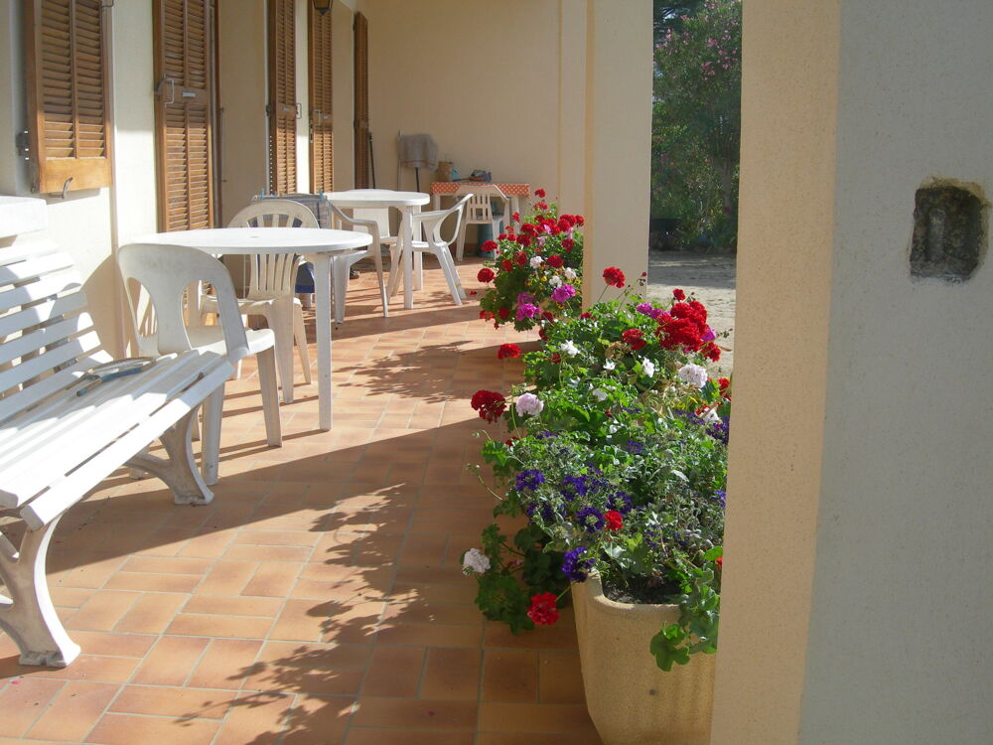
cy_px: 372
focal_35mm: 38
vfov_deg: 37.7
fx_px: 1090
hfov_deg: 49.0
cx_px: 496
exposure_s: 1/360
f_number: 4.8
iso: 50
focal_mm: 7.8
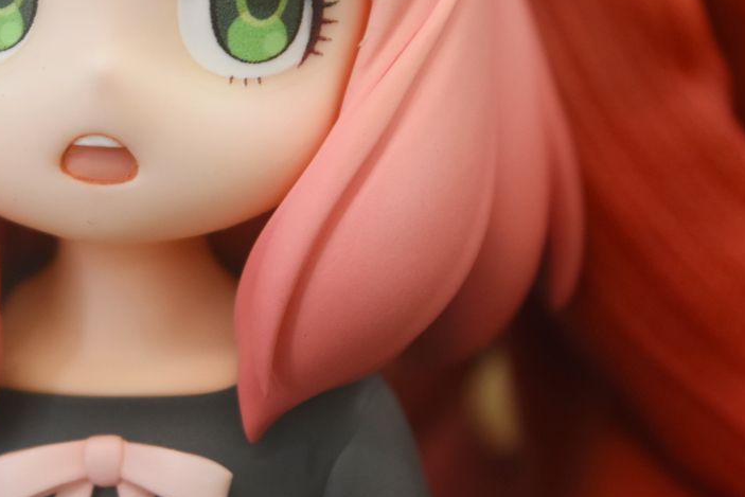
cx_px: 117
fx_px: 3936
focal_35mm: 190
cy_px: 54
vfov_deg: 7.2
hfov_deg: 10.8
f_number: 5.6
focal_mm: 55
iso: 640
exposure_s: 1/125
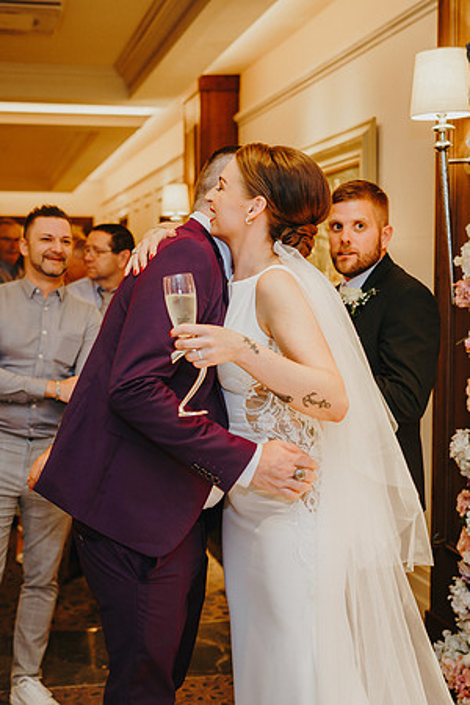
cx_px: 151
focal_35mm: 53
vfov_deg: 37.4
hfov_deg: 25.3
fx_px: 1041
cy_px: 354
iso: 640
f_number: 2.2
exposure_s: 1/200
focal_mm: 35
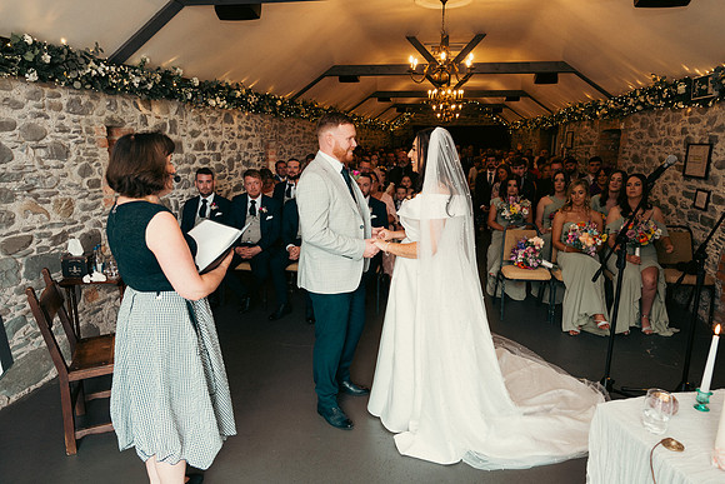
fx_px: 483
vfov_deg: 53.2
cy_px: 242
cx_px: 362
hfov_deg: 73.7
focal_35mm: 24
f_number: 3.5
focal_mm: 24
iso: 800
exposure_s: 1/160
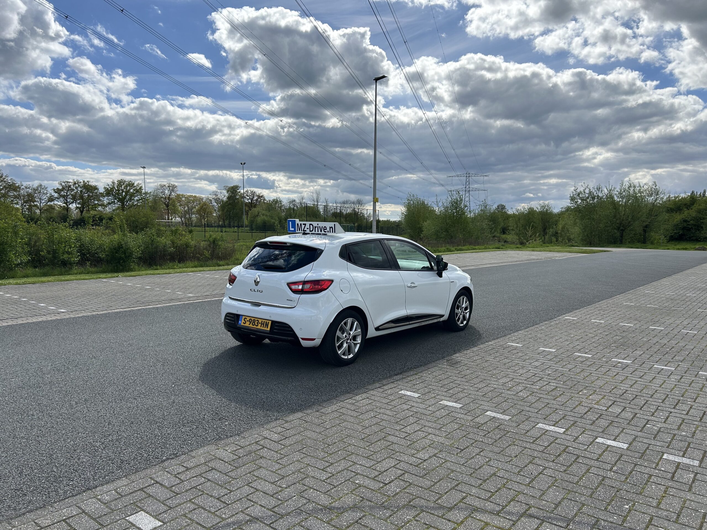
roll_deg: +0.0
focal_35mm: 26
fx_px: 531
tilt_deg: -4.3
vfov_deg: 53.1
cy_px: 265
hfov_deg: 67.3
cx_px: 354
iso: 50
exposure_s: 1/5882
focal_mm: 5.7
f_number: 1.5
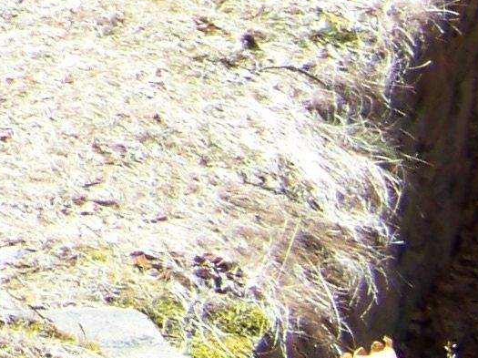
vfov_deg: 6.3
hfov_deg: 7.8
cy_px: -539
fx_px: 3091
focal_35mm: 224
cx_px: -867
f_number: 2.8
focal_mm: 5.85
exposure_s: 1/250
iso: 64
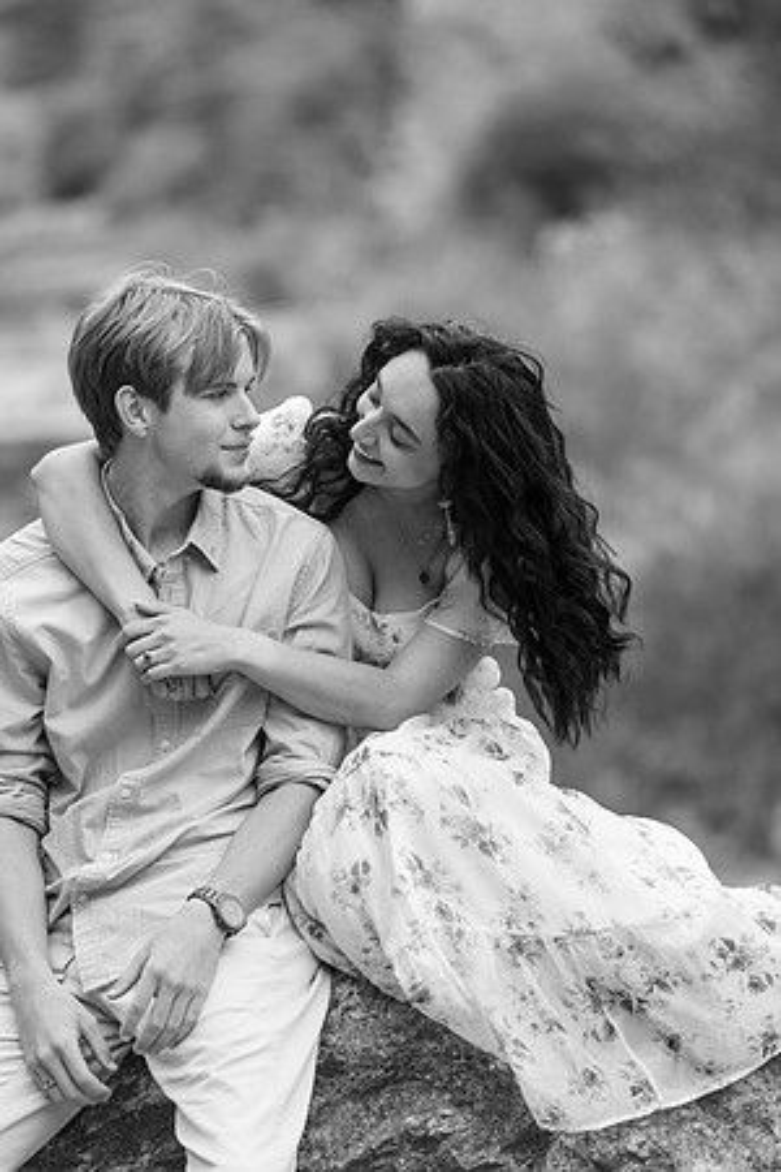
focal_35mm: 176
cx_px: 390
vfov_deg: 11.7
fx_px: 5727
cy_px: 586
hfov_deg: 7.8
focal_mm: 176
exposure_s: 1/250
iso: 320
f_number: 3.5
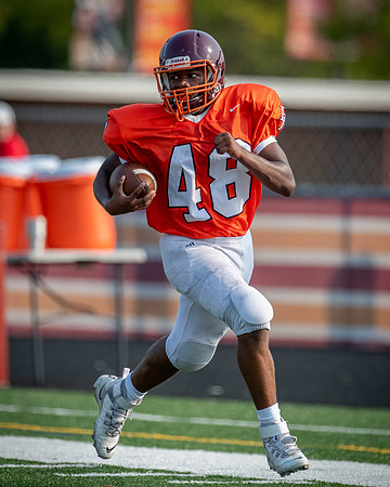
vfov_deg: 2.3
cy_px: 198
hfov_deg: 1.9
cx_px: 208
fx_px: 12072
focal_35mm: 837
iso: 400
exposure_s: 1/3200
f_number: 4
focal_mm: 500
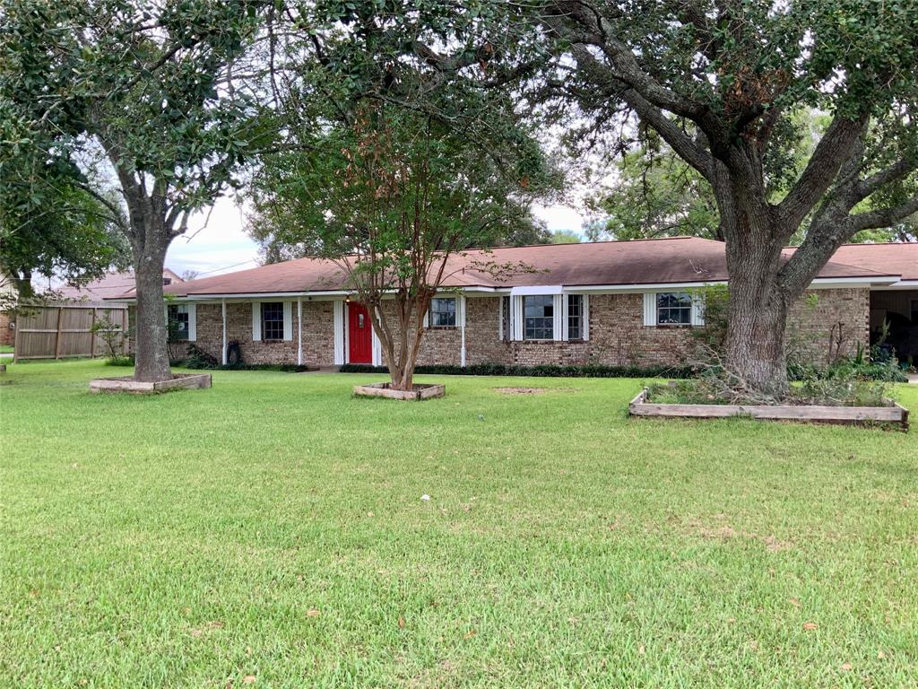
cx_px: 459
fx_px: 769
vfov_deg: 48.2
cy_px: 344
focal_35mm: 29
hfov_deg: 61.7
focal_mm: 3
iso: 16
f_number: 1.8
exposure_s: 1/153
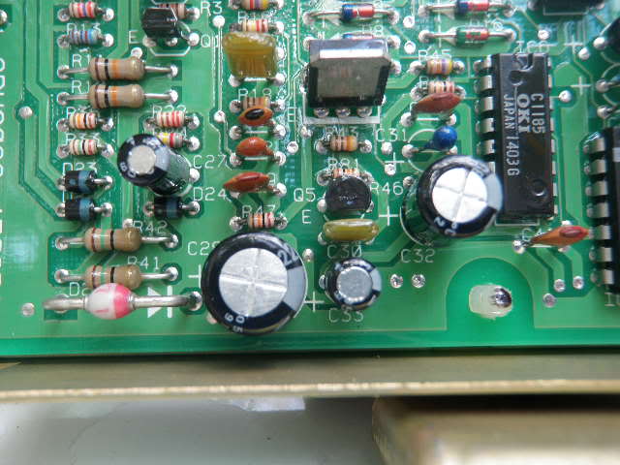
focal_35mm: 36
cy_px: 232
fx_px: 645
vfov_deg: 39.7
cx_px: 310
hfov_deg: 51.4
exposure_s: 1/40
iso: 80
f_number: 4.1
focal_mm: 6.5
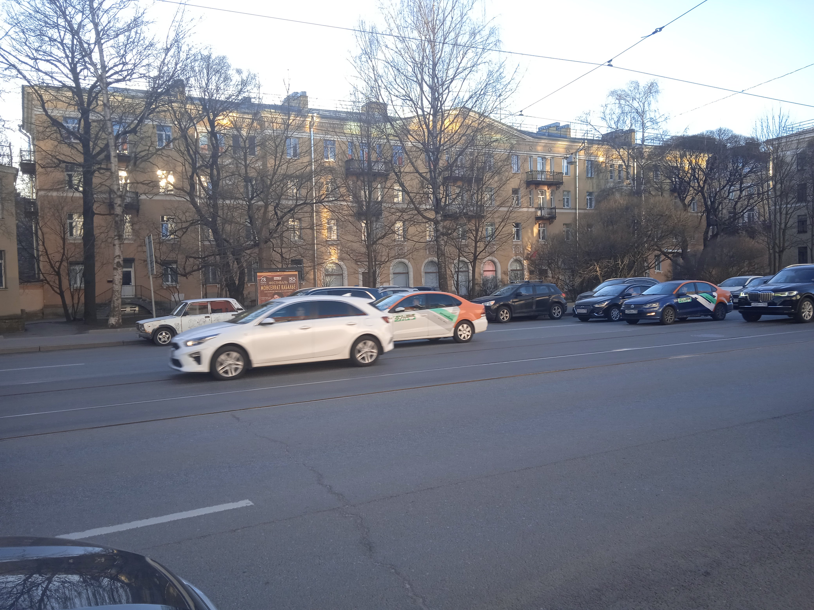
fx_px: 658
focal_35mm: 28
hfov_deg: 63.4
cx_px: 407
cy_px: 305
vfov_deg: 49.7
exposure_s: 1/148
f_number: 2.2
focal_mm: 3.43
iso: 100
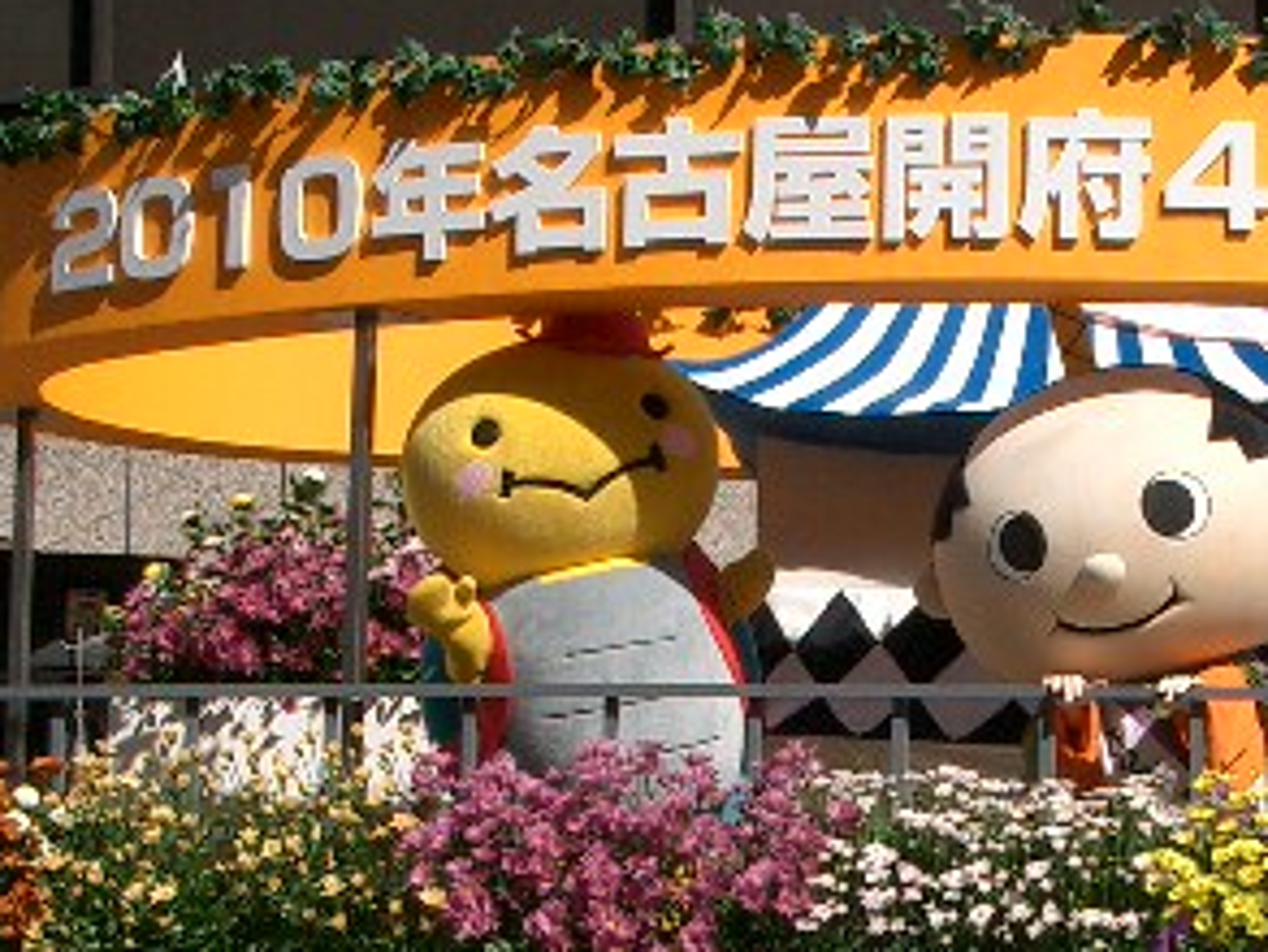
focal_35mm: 107
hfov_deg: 18.3
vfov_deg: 13.8
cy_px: 775
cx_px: 887
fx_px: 3921
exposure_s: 1/500
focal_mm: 8.2
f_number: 5
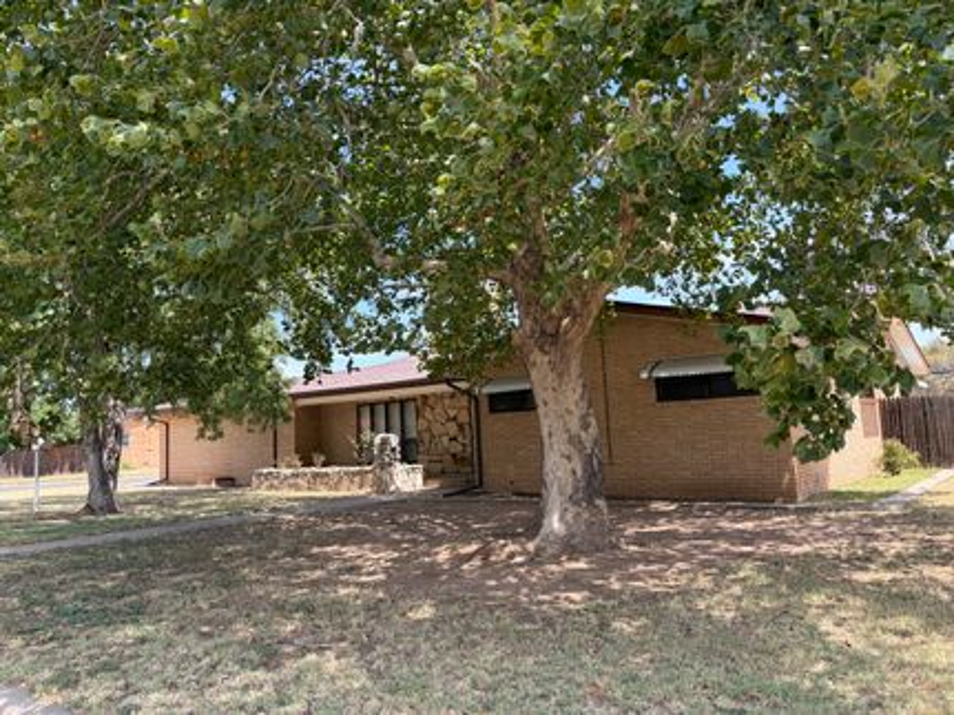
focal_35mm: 26
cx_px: 477
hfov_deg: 67.3
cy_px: 358
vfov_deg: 53.0
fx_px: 716
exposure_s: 1/782
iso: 50
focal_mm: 5.96
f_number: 1.6
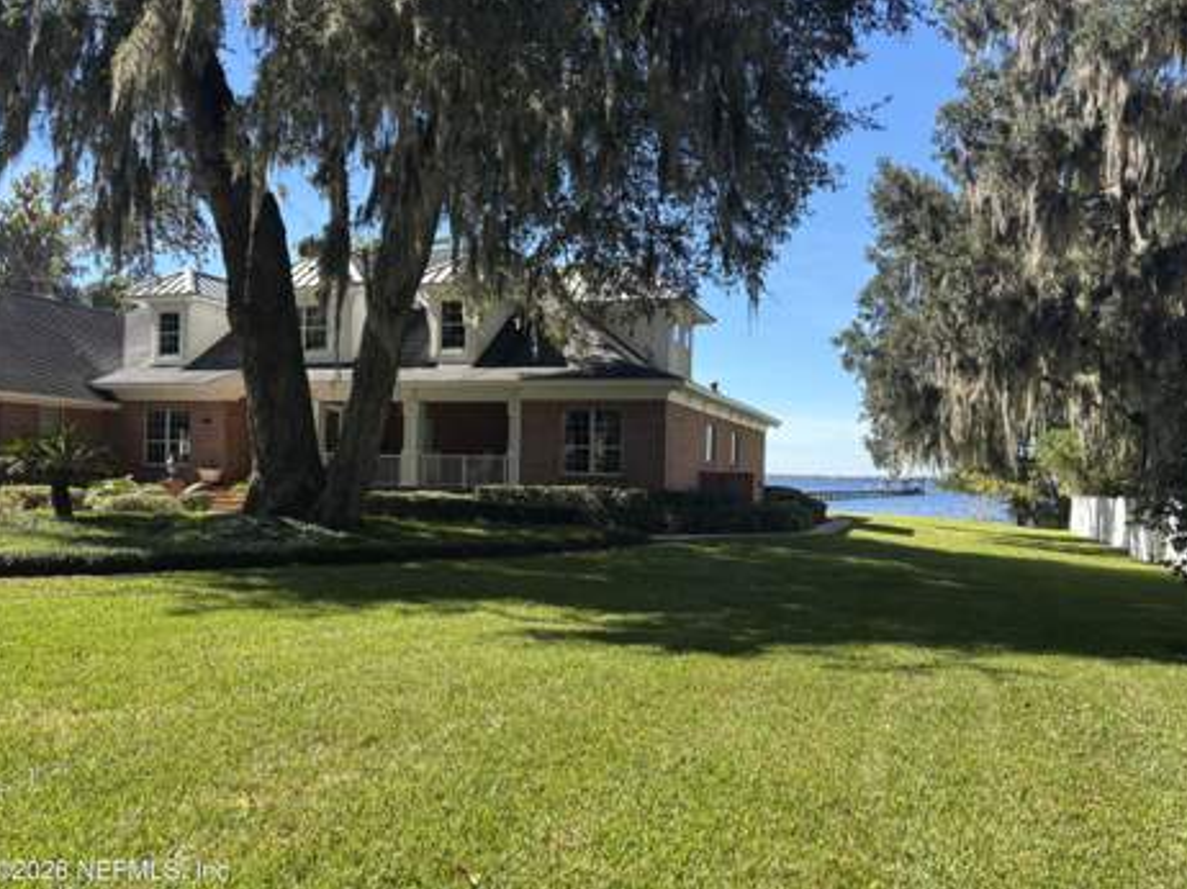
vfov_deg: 51.3
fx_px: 925
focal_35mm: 27
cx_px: 606
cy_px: 448
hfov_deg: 65.3
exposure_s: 1/1068
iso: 50
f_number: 1.6
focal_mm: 5.96
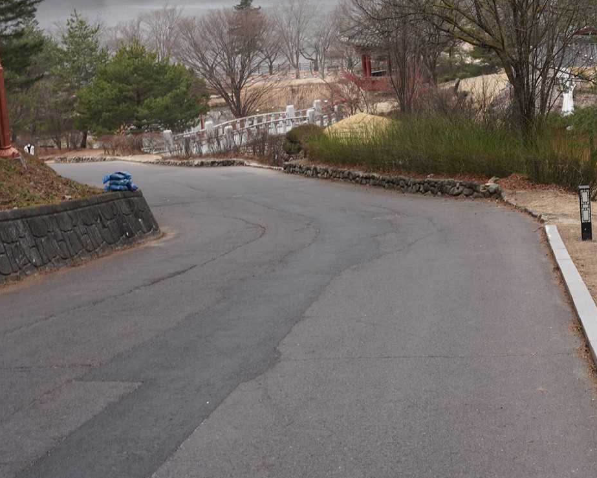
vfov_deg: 25.1
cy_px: 54
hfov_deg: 31.2
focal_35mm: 59
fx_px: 1042
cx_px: 470
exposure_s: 1/100
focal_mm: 29
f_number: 8
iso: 400
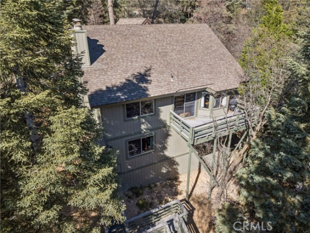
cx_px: 155
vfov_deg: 56.8
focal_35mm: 24
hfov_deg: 71.6
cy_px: 116
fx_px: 215
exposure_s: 1/40
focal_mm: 12.3
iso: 100
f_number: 2.8
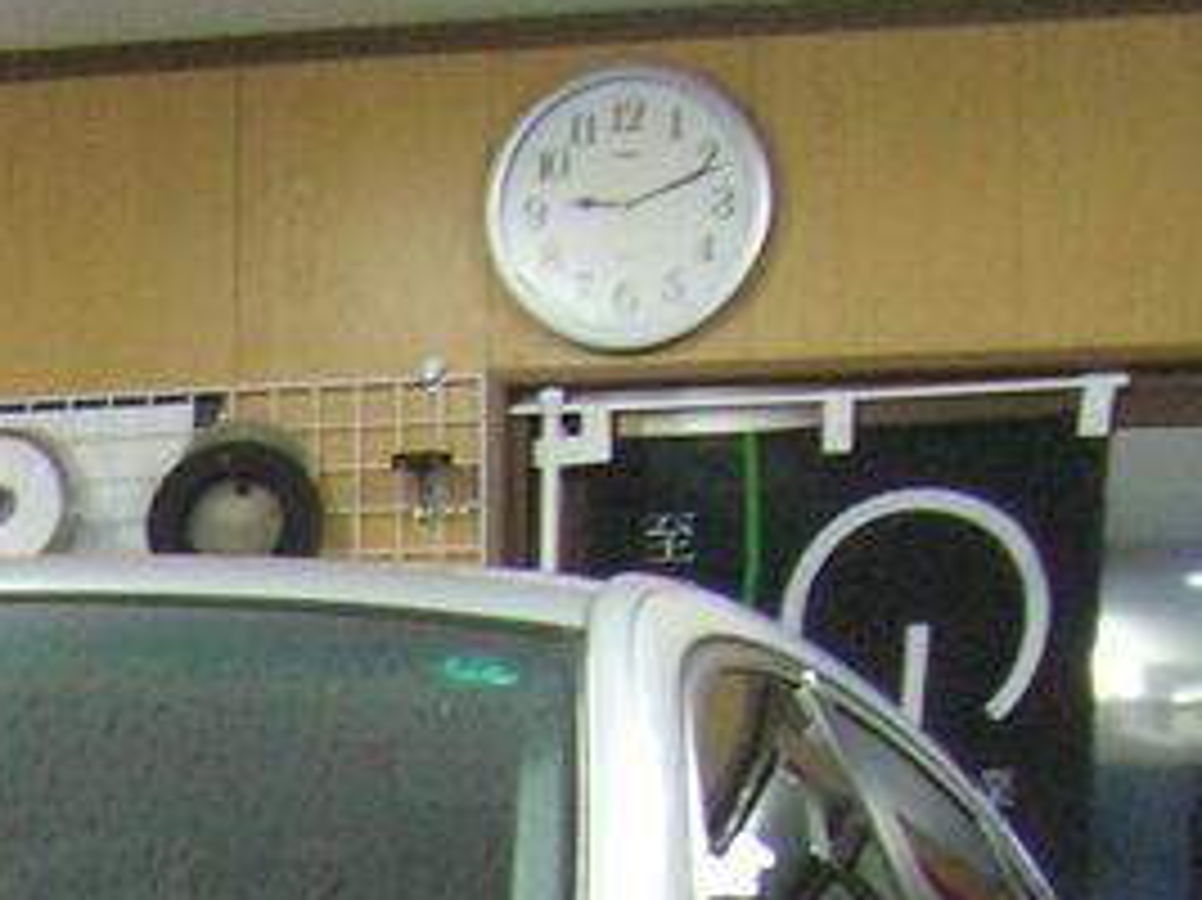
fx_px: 5727
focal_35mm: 165
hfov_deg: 11.1
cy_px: 1872
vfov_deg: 8.5
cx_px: -1067
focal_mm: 5.7
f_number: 2.9
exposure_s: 1/28.3
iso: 182
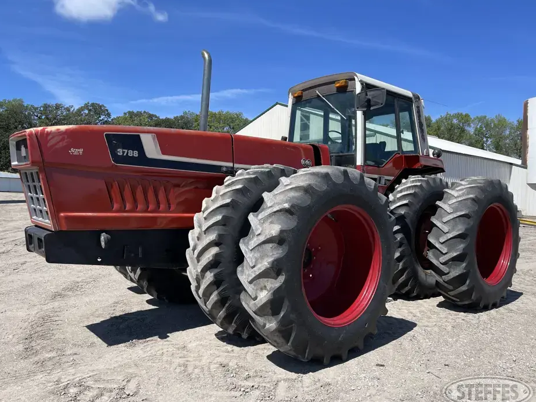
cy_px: 207
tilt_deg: -1.1
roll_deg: -1.3
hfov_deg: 65.3
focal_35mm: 27
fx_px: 418
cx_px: 267
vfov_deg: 51.3
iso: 32
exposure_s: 1/2786
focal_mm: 5.1
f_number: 1.6
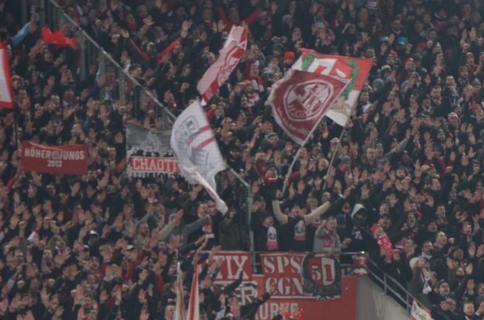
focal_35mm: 399
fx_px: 5357
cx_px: 580
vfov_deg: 3.4
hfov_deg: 5.2
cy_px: 249
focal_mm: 105
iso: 1100
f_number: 5.6
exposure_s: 1/125
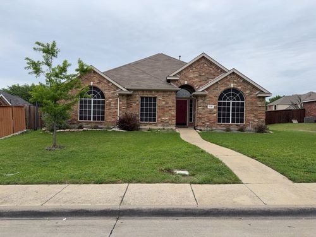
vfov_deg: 56.8
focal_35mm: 24
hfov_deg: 71.6
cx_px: 158
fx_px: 219
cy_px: 118
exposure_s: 1/5319
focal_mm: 6.76
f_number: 1.78
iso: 80
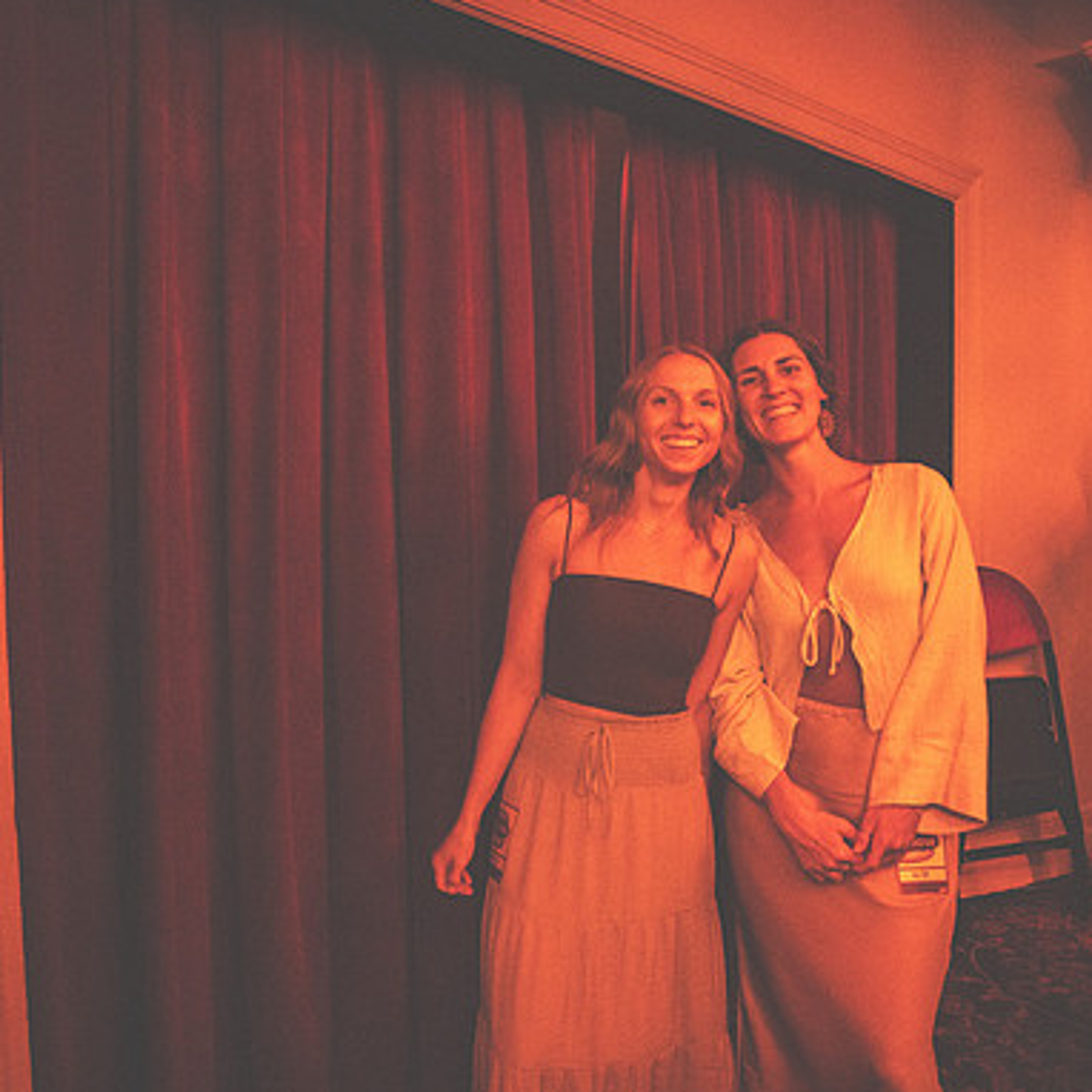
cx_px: 440
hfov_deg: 52.2
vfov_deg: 52.5
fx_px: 1106
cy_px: 545
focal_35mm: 31
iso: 12800
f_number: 2.8
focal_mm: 24
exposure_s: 1/200
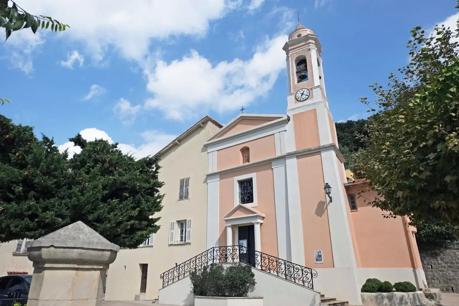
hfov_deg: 73.8
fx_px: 306
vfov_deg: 53.1
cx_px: 230
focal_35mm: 24
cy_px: 153
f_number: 4.5
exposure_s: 1/2500
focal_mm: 16
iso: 200
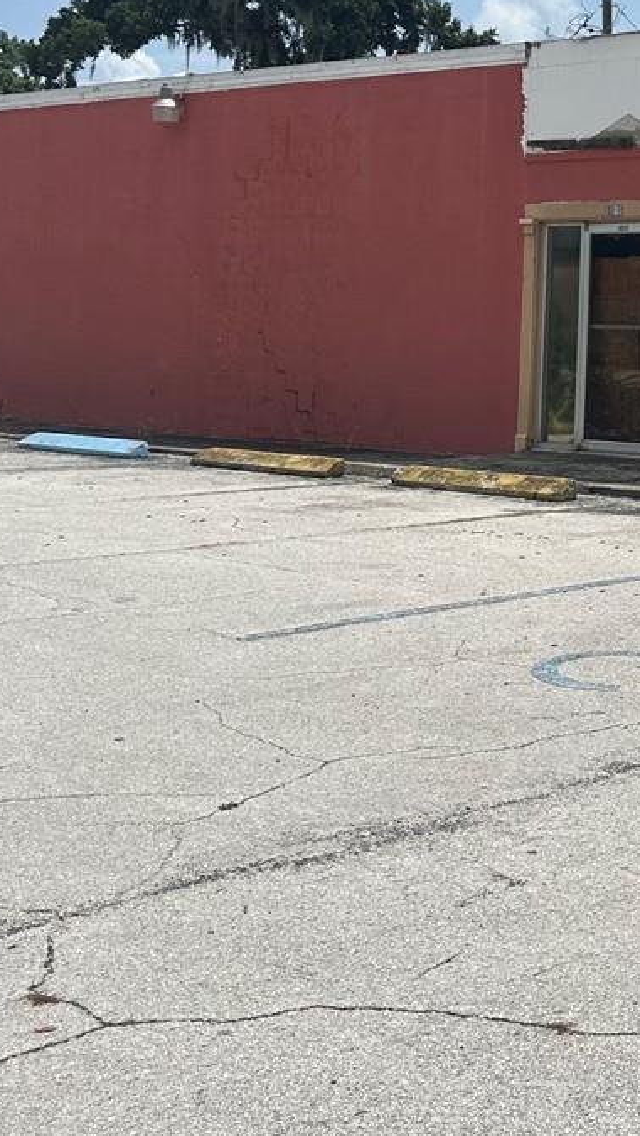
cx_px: 864
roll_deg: -1.8
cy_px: 278
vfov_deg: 33.1
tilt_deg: +2.9
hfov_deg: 18.0
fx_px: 1869
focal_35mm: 62
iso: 80
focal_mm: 6.86
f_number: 1.78
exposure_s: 1/7042
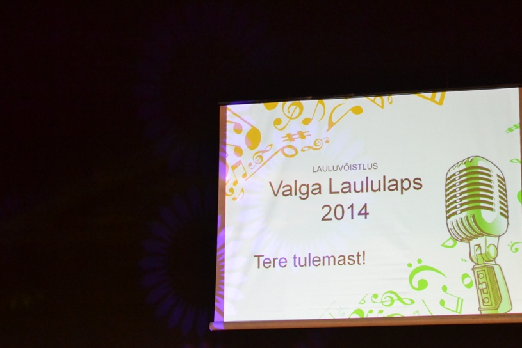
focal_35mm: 104
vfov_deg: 13.2
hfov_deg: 19.7
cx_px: 281
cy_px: 160
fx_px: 1503
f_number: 5.6
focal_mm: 55
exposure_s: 1/40
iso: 3200
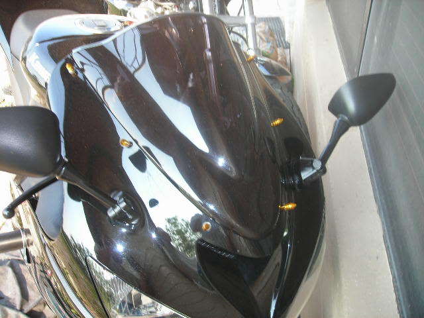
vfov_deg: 37.7
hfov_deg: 49.0
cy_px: 159
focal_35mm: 38
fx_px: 465
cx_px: 212
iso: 50
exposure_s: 1/31
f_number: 3.2
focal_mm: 6.3
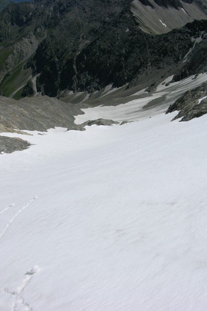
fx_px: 319
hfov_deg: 35.9
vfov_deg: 51.9
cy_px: 156
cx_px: 104
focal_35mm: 37
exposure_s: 1/377
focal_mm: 8.9
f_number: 8
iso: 50
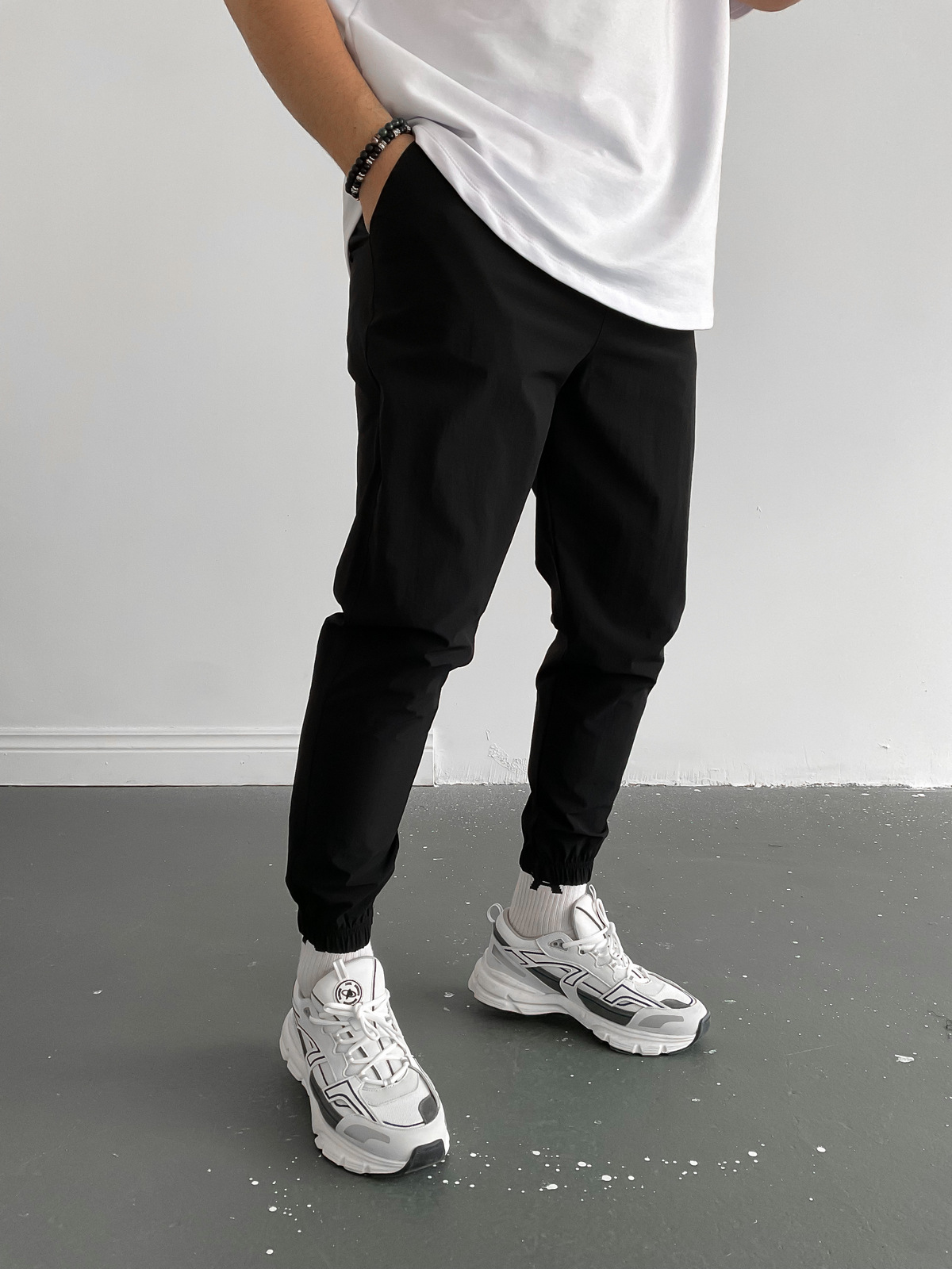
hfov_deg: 48.2
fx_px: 1063
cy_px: 634
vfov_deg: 61.7
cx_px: 476
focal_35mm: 29
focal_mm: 3
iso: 64
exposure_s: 1/85
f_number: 1.8
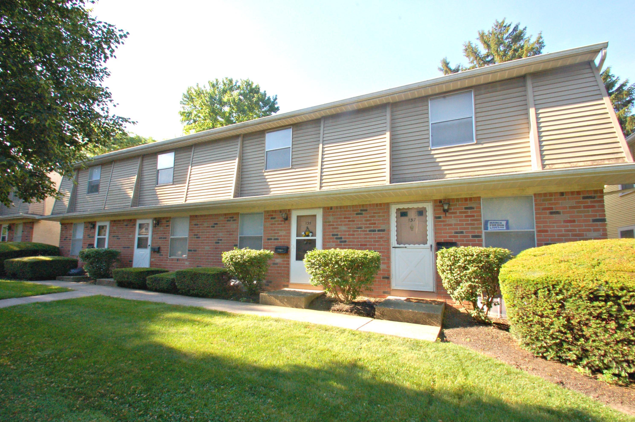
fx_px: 264
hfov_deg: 100.4
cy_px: 211
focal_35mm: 15
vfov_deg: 77.2
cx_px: 318
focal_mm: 10
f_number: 18
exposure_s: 1/80
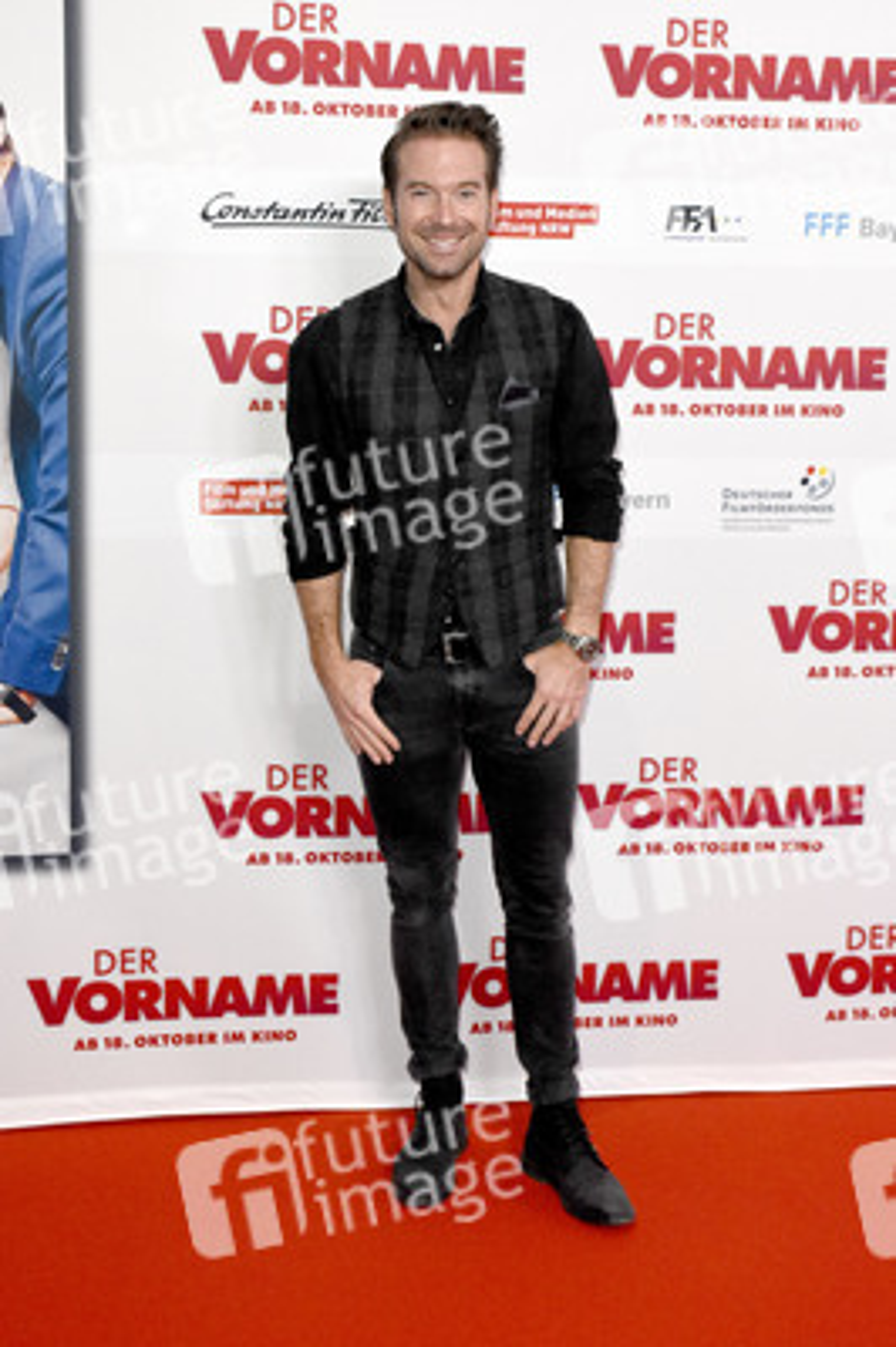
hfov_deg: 28.0
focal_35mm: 48
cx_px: 448
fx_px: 1795
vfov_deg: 41.1
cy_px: 674
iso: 3200
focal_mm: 32
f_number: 6.3
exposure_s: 1/160
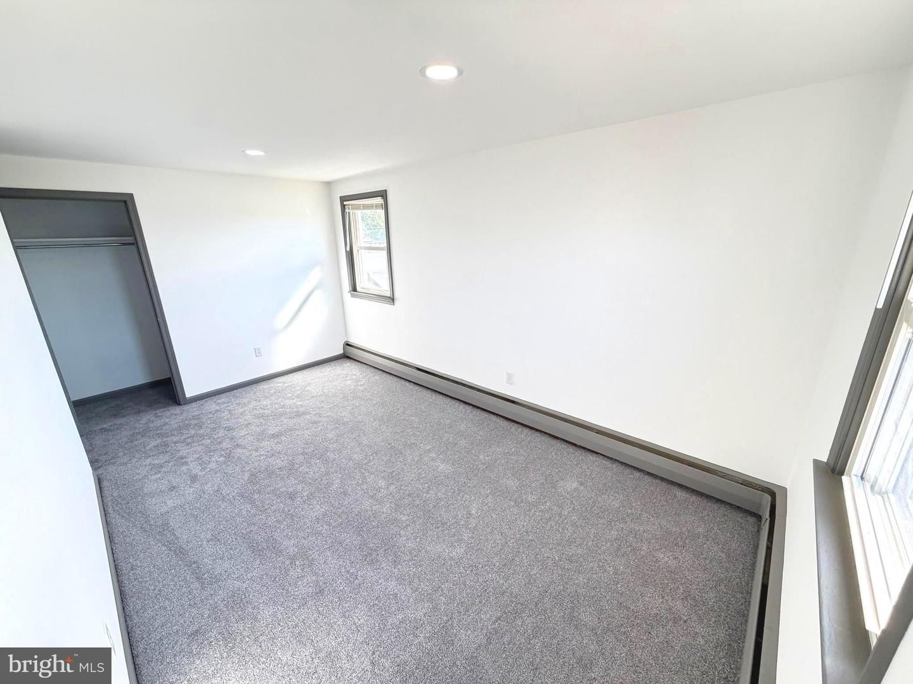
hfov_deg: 102.1
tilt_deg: -16.7
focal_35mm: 14
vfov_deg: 85.7
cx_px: 456
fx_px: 369
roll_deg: +1.0
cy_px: 342
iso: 200
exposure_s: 1/120
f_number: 2.2
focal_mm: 2.22
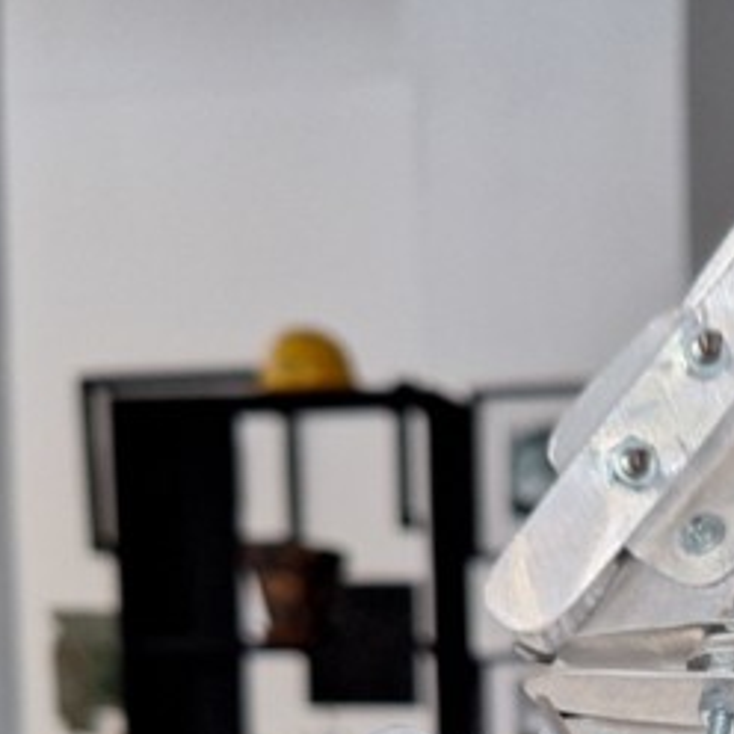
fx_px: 2087
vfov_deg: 18.3
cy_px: 1008
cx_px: 991
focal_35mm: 87
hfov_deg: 18.4
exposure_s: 1/50
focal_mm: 5.54
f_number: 1.8
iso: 160
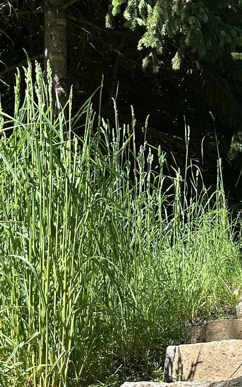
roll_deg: +0.2
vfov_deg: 26.4
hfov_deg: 16.7
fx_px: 812
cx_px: 223
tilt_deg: +6.4
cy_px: 294
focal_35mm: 77
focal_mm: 5.7
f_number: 1.5
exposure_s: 1/1135
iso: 50
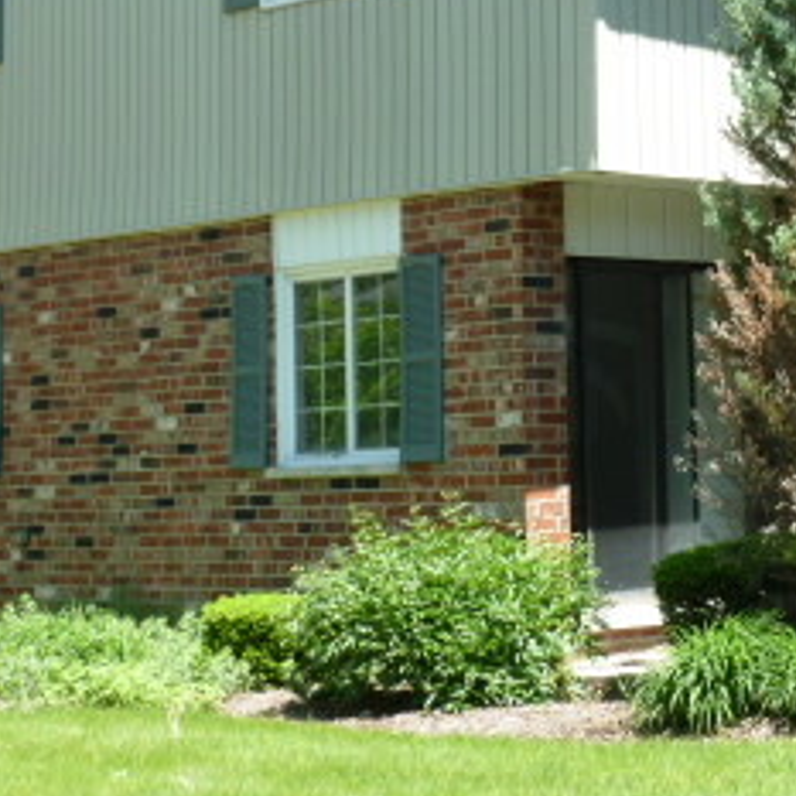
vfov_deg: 17.8
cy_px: 171
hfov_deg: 17.3
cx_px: 905
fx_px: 2524
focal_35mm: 97
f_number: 4
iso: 80
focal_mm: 6.5
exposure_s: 1/160
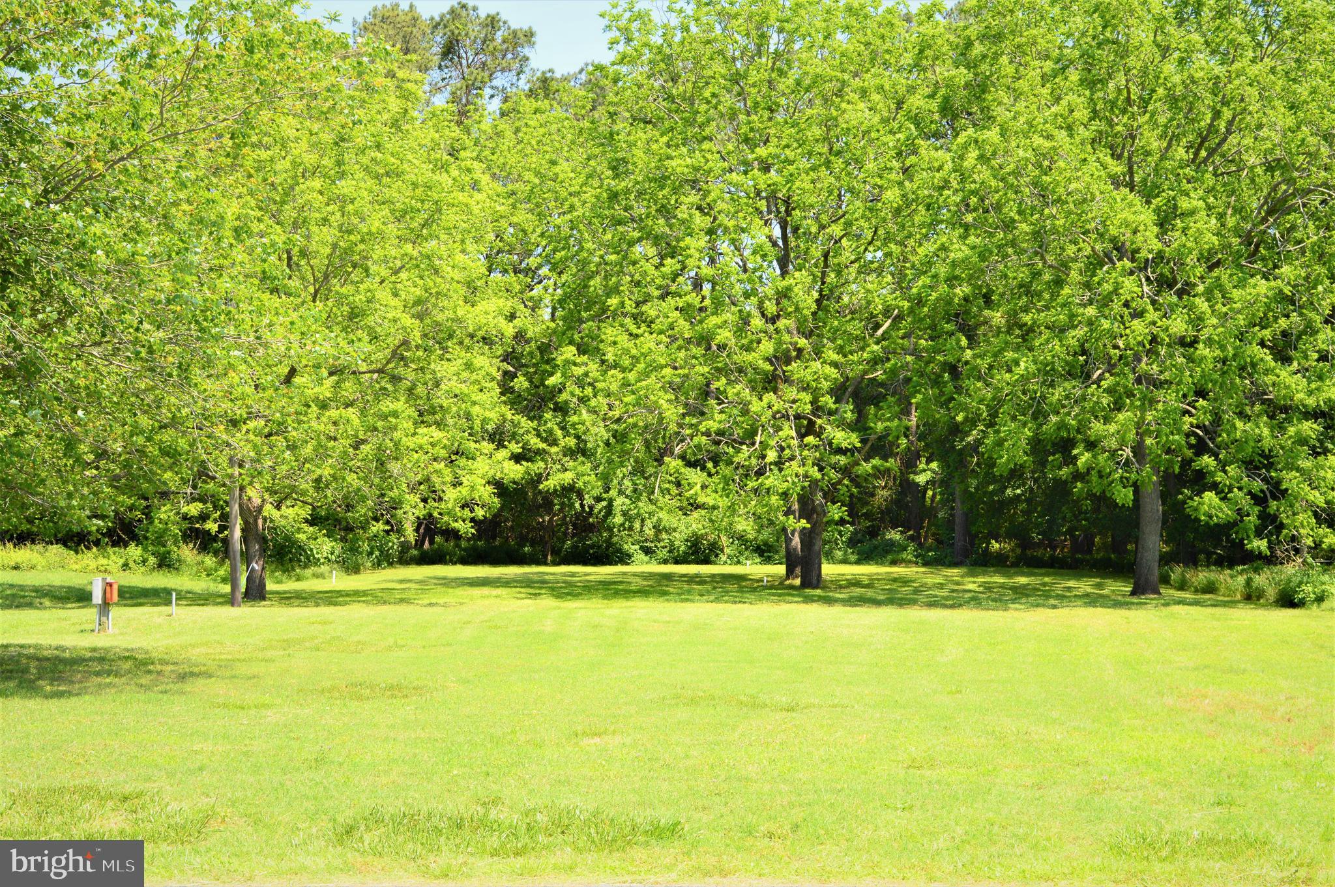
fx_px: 1611
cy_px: 444
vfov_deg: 30.8
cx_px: 668
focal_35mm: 44
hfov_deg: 45.0
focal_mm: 29
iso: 400
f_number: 10
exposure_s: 1/320
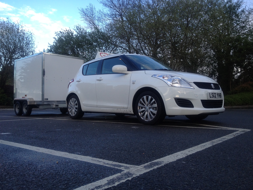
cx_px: 126
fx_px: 256
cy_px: 95
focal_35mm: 35
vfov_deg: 40.7
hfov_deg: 52.6
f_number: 2.4
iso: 64
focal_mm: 4.28
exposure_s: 1/289
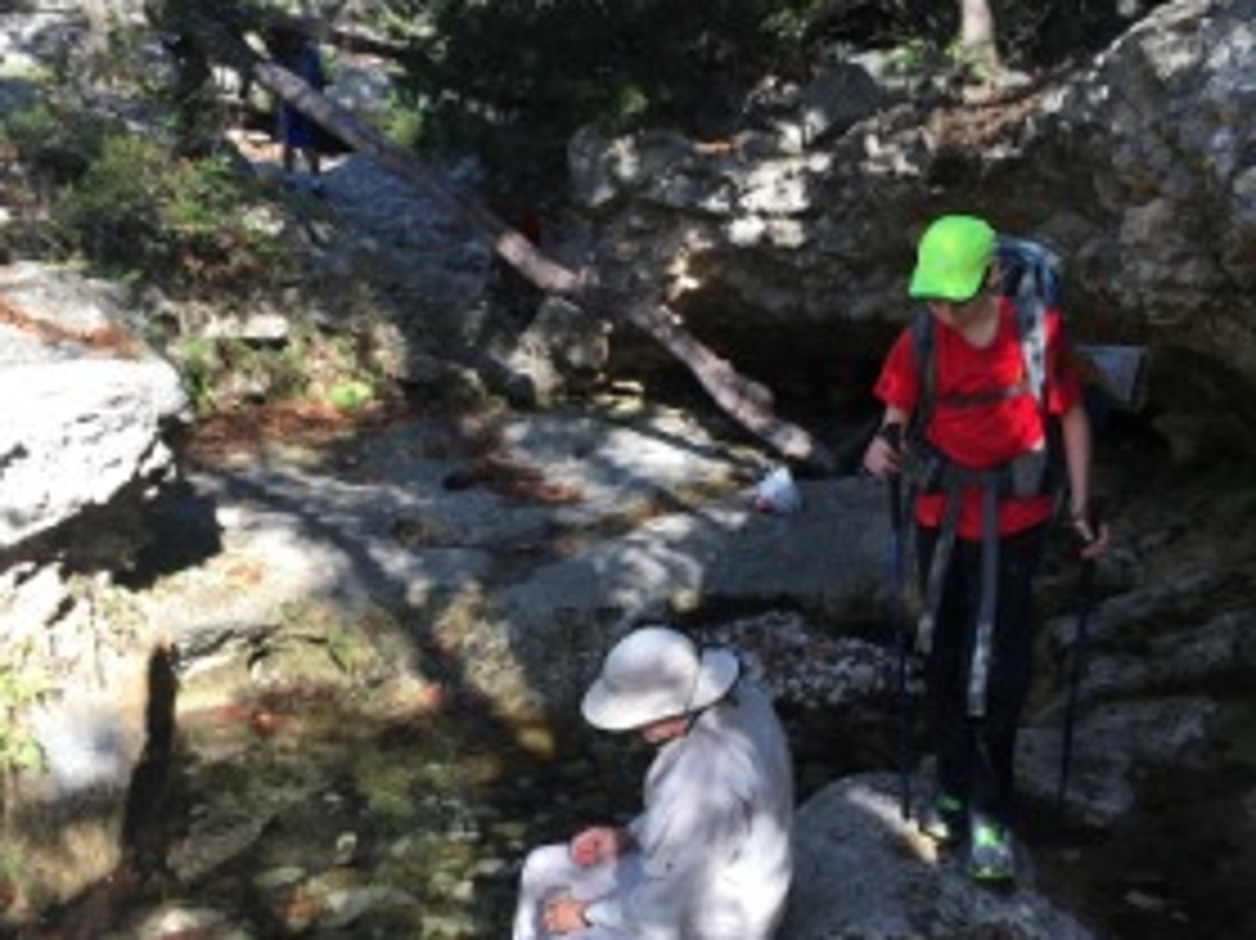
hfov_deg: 48.9
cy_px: 526
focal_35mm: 38
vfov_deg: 37.6
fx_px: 1378
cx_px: 572
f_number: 2.2
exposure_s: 1/186
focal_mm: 4.15
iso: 25
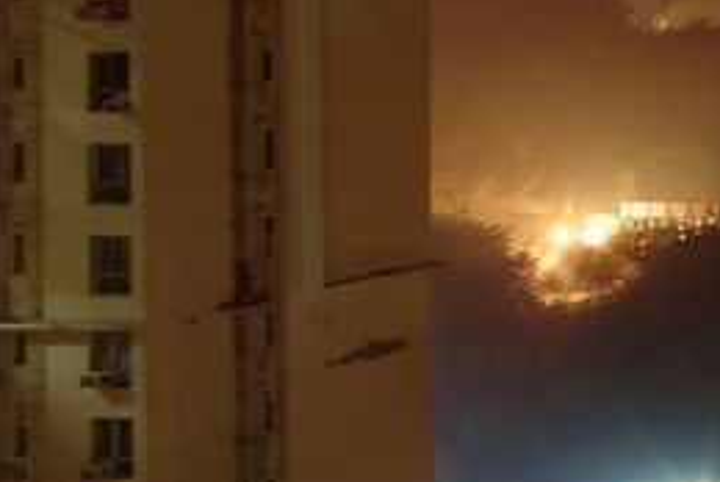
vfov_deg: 11.0
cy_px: -186
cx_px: 2562
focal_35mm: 122
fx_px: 2436
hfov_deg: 9.4
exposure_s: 5
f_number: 4.5
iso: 100
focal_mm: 11
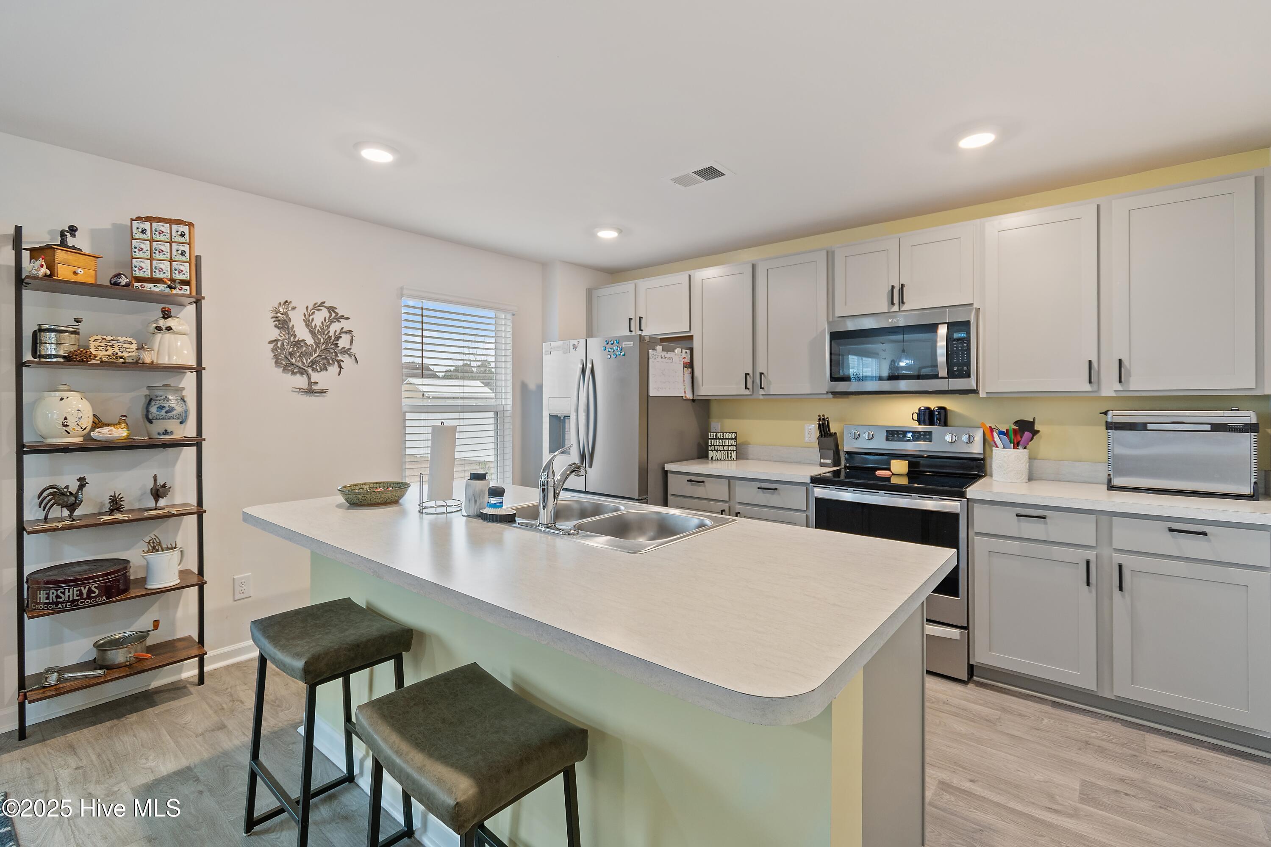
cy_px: 424
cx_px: 636
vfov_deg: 77.3
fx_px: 530
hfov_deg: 100.4
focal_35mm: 15
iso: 100
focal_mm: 10
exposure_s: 1/4
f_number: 4.5
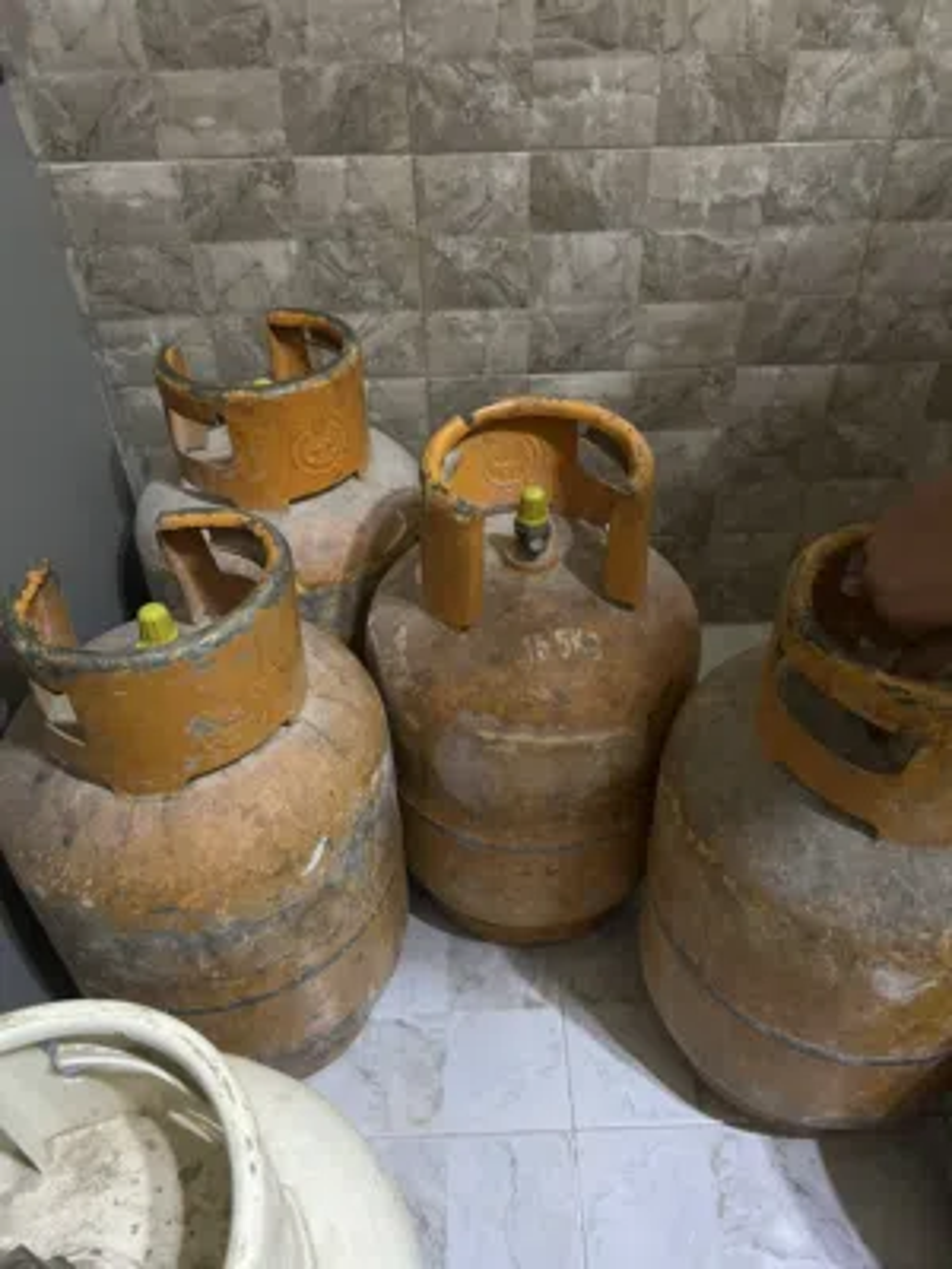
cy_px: 634
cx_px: 476
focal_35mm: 26
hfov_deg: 53.1
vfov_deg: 67.3
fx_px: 953
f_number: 1.5
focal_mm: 5.7
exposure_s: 1/25
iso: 500
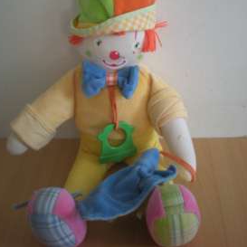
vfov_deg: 34.8
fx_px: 387
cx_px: 120
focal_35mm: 48
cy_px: 72
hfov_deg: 35.4
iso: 200
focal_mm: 6.3
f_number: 3.1
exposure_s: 1/52.6
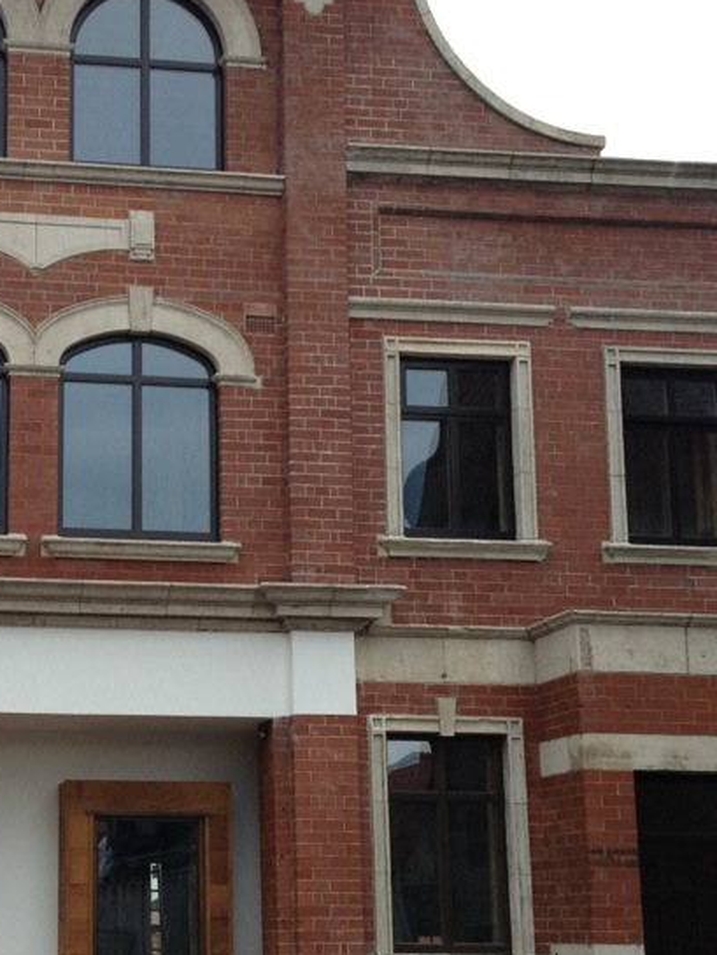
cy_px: 519
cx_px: 72
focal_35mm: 77
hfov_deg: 18.8
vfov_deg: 25.3
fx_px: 2126
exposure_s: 1/134
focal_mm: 4.28
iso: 50
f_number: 2.4
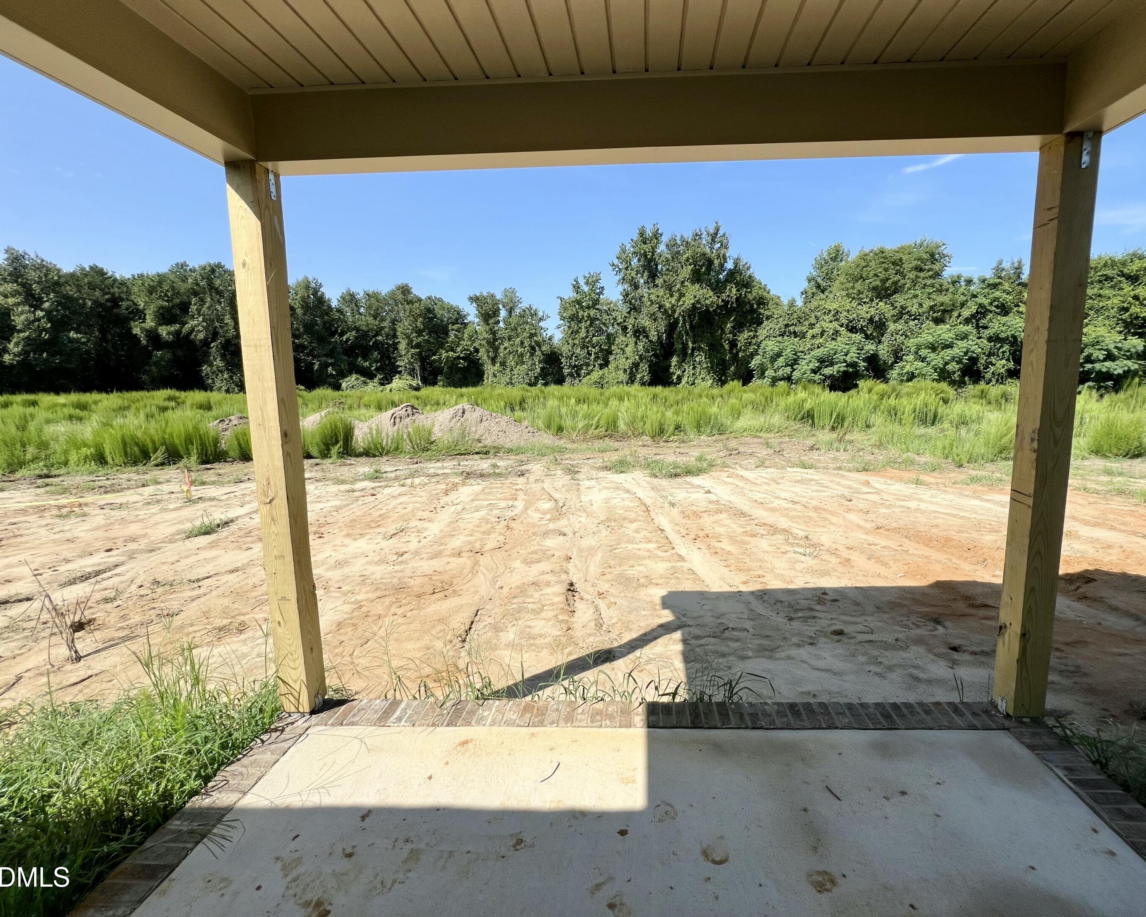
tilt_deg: -7.7
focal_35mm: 14
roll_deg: +1.2
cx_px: 627
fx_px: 475
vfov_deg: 88.0
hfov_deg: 100.4
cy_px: 446
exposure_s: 1/1672
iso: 32
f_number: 1.8
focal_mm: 1.57
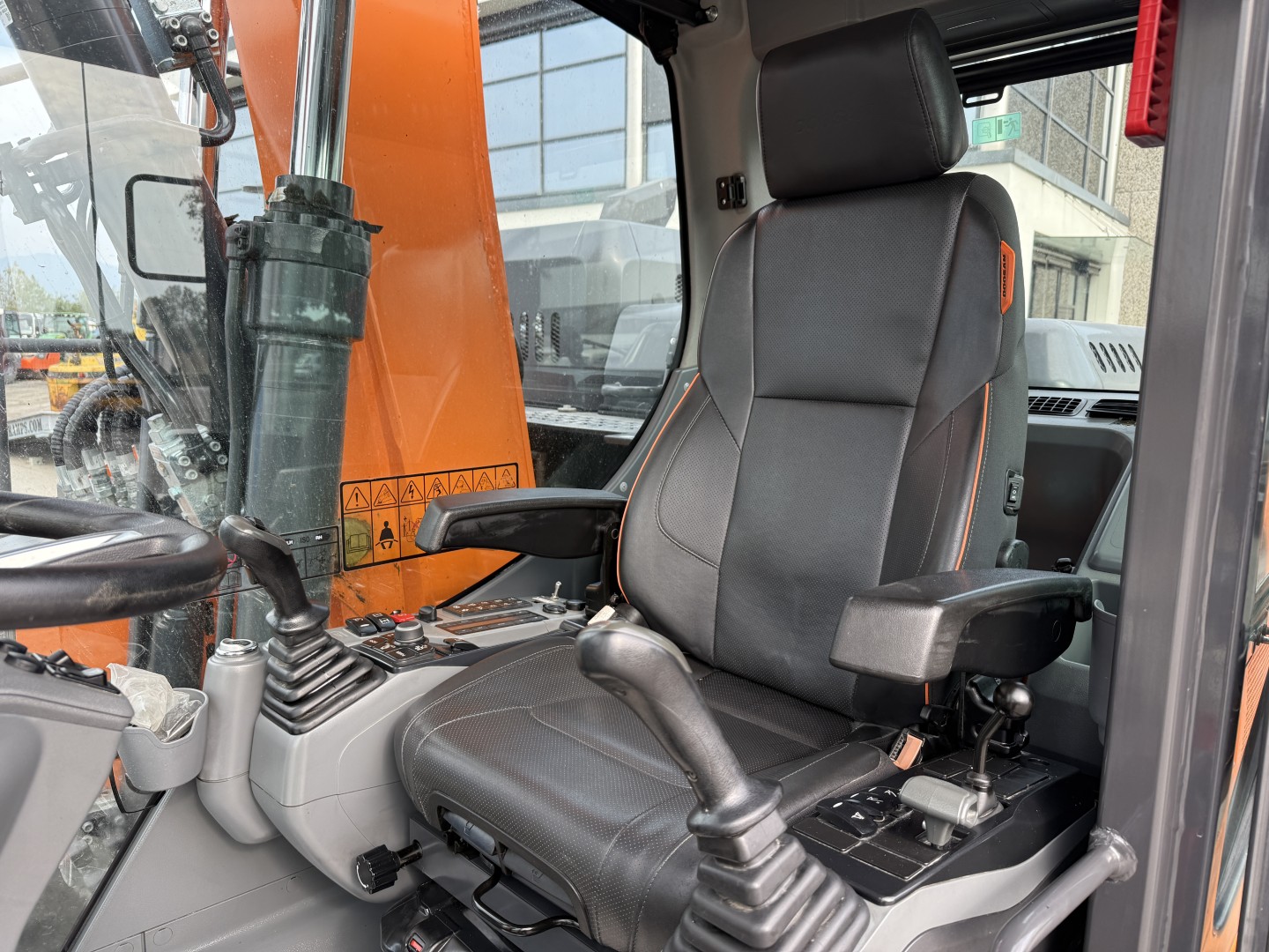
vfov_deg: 56.8
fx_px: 880
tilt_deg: -9.4
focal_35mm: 24
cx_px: 634
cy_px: 476
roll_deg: -0.4
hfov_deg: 71.6
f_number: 1.78
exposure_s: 1/528
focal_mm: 6.76
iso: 100
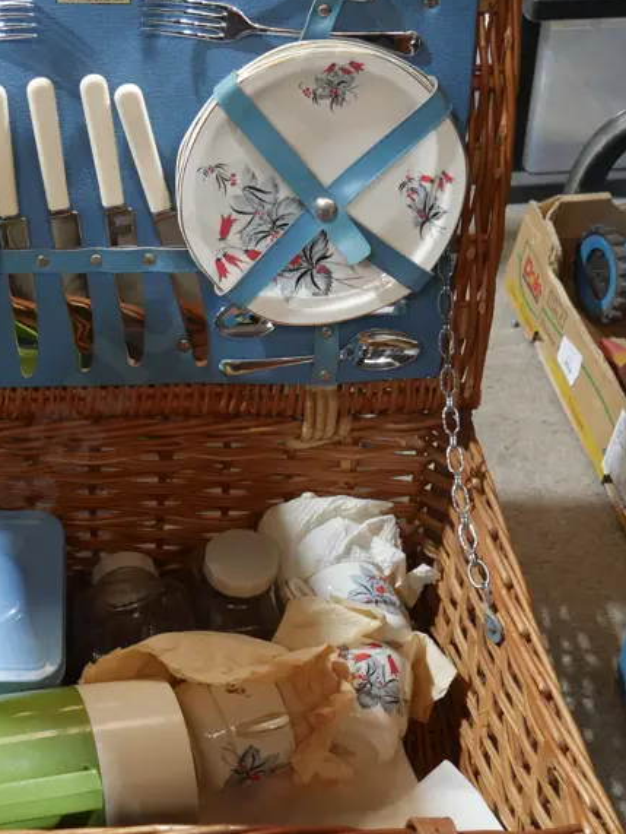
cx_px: 115
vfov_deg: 31.6
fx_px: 1469
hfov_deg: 23.7
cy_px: 367
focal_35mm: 61
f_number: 4
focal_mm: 17
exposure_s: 1/60
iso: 1000
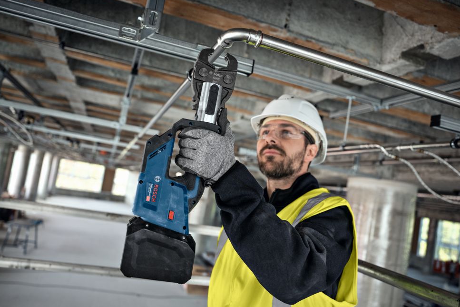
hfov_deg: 61.9
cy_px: 155
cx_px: 234
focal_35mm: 30
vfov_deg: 43.6
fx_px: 383
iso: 400
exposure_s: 1/160
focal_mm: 29
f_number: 3.2
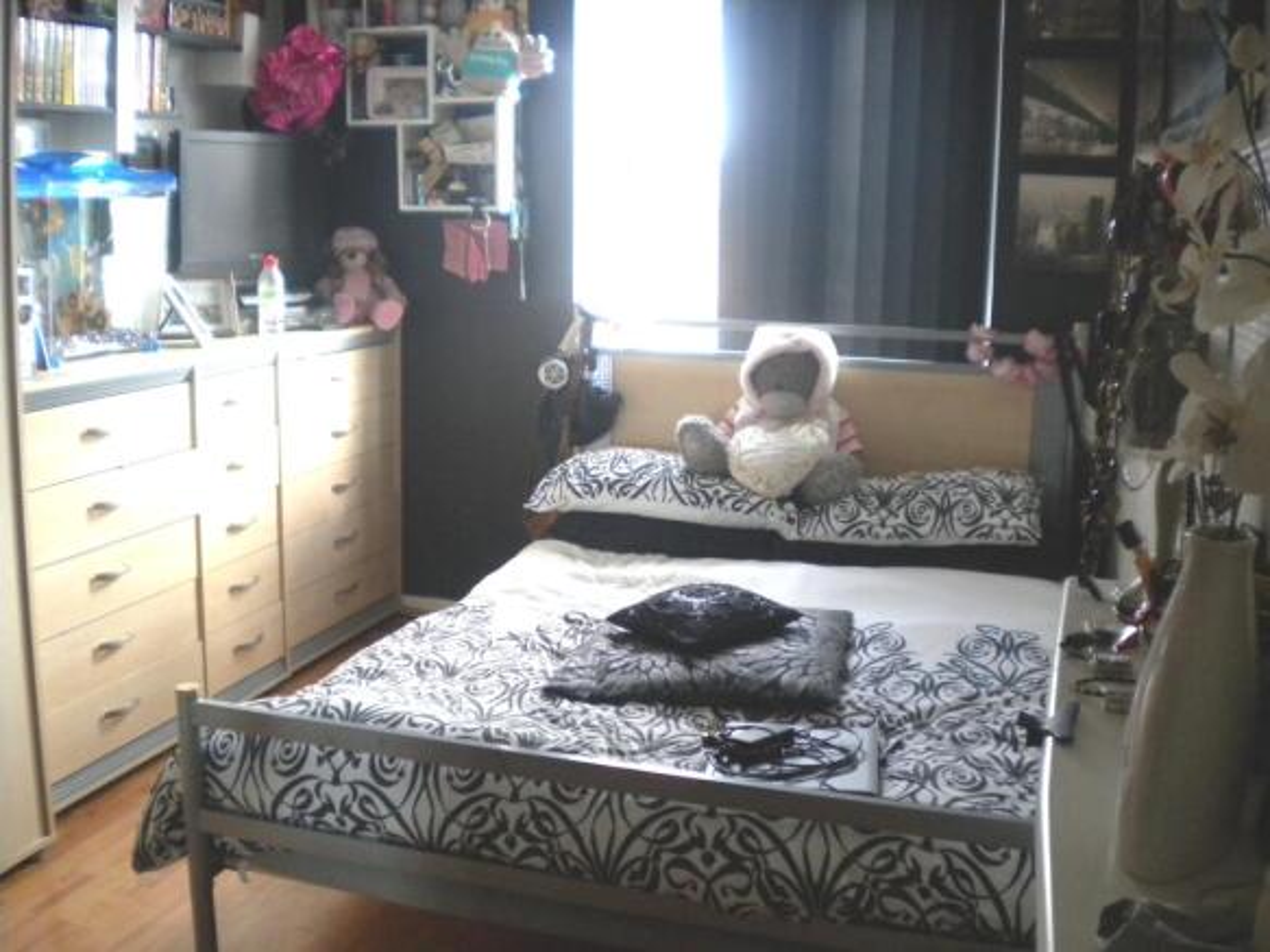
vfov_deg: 40.7
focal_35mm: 35
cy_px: 476
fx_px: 1284
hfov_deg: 52.6
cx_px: 635
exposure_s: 1/59.5
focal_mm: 6.3
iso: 395
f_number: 3.1
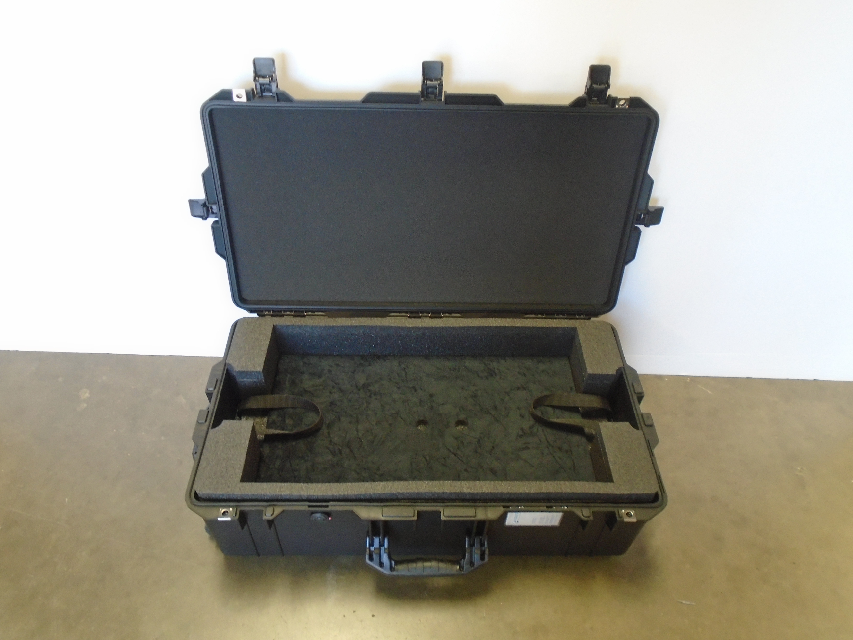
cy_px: 320
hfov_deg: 67.3
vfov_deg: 53.1
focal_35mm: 26
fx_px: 641
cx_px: 426
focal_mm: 4.6
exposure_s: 1/30
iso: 250
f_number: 3.2
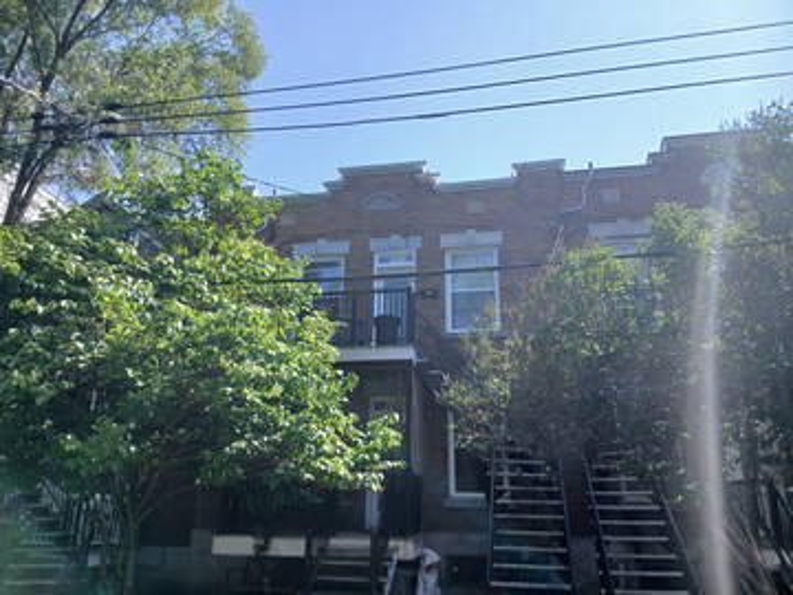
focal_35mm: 26
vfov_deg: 53.1
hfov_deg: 67.3
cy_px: 298
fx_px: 596
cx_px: 396
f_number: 1.8
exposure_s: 1/352
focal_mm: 3.98
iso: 20
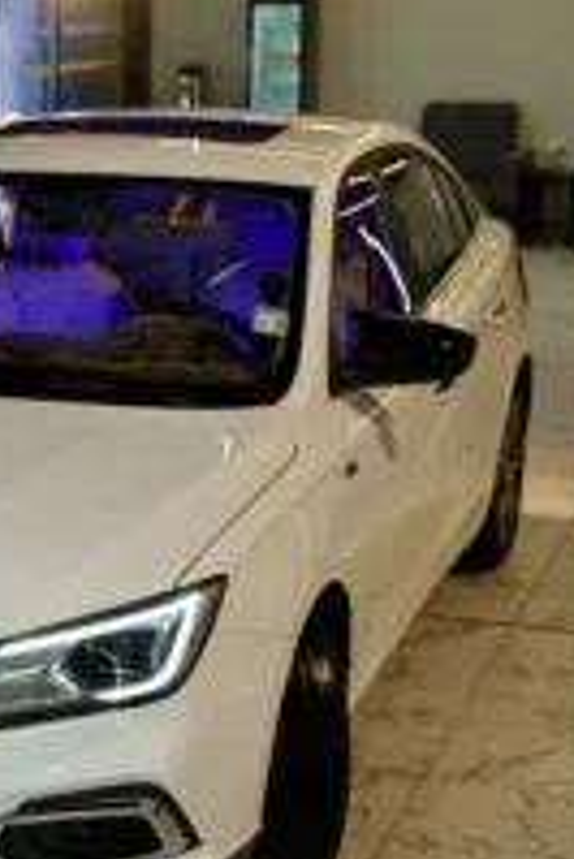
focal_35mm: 86
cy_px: 483
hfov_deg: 15.5
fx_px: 2064
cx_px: -30
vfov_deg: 23.5
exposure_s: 1/160
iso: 400
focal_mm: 38.2
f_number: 4
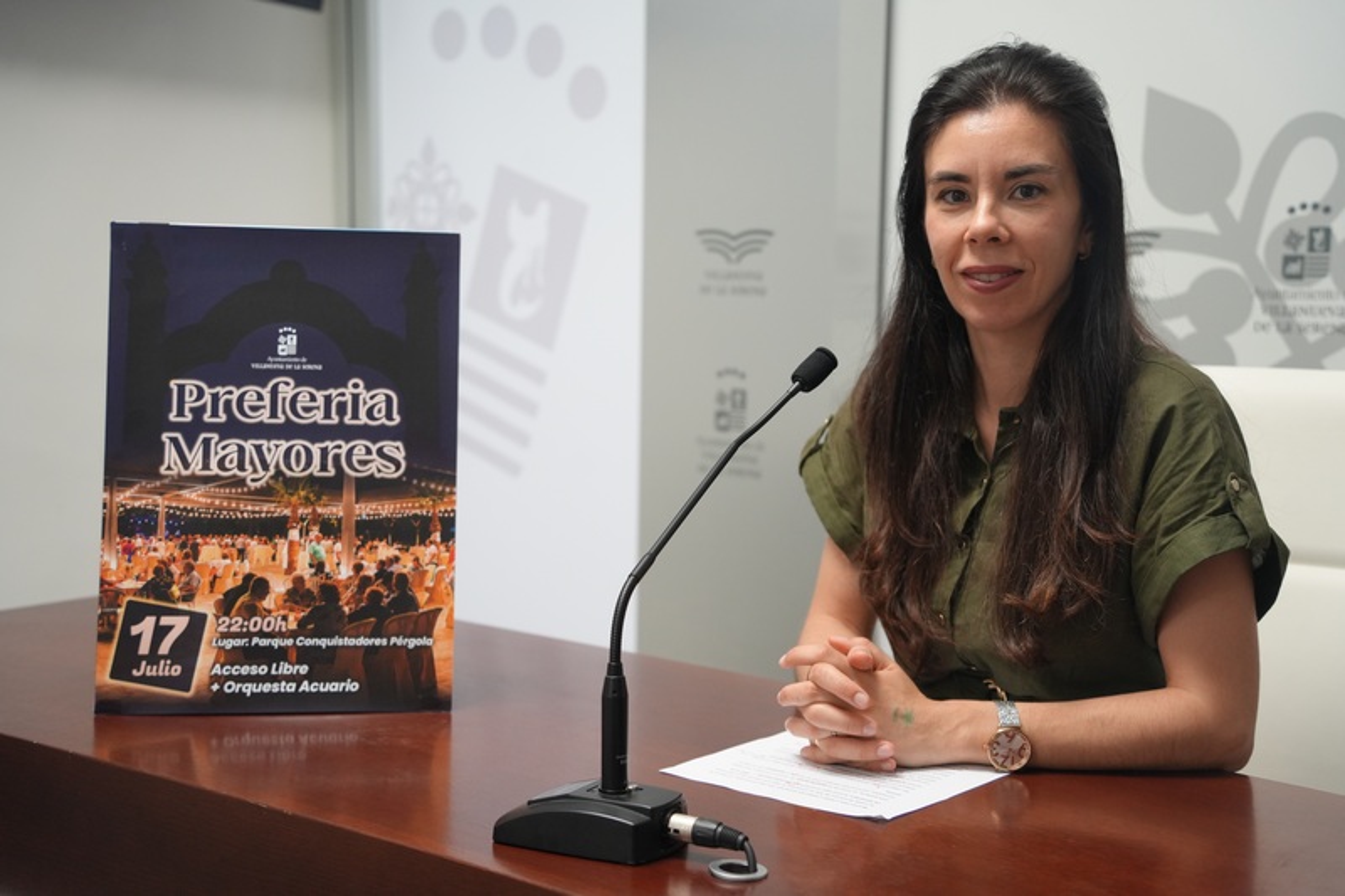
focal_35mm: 45
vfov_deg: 29.9
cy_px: 448
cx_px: 672
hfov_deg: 43.6
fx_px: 1681
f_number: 4
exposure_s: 1/160
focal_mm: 45
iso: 2000
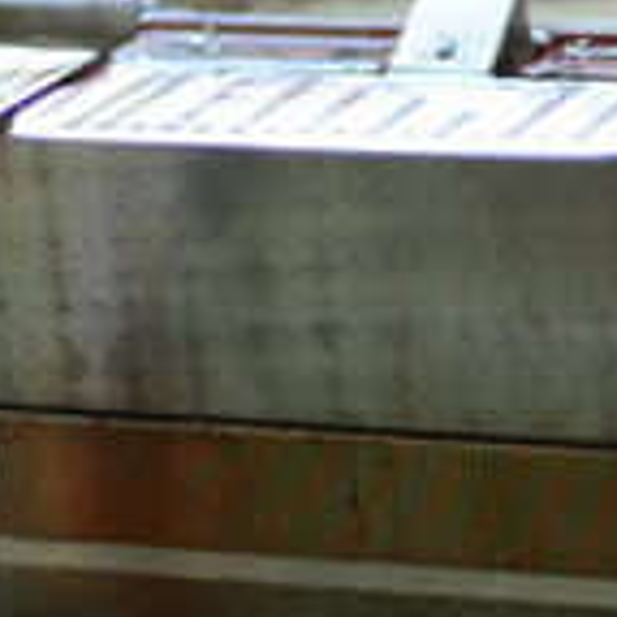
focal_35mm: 202
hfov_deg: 8.3
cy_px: 110
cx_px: 1100
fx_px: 4073
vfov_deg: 8.6
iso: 320
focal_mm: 50
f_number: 1.8
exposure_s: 1/60
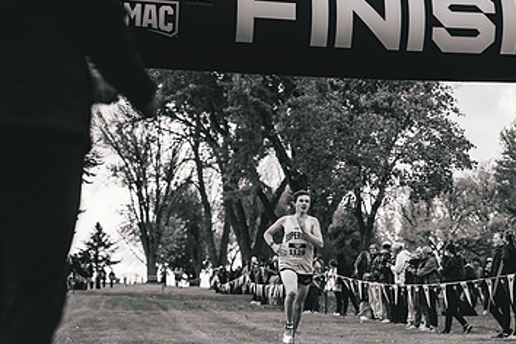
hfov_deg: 25.0
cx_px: 328
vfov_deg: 16.8
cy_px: 251
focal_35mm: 81
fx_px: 1161
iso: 200
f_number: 2
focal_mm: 48
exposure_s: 1/3200
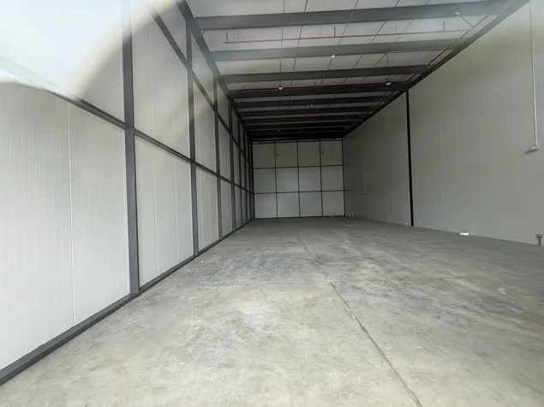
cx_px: 272
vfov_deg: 85.7
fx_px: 220
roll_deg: +2.4
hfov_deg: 102.1
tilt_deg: +1.7
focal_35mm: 14
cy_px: 204
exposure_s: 1/99
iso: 125
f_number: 2.2
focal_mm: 2.22
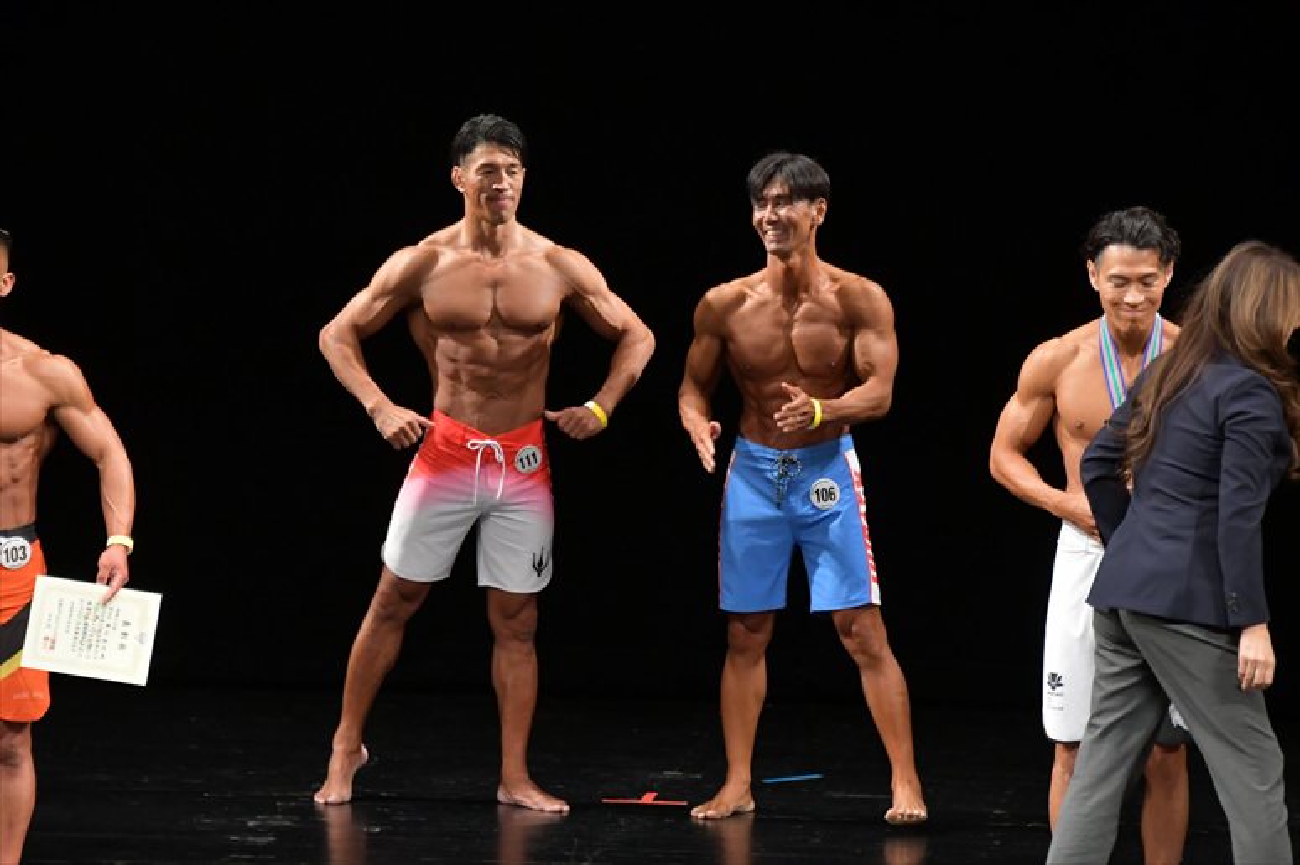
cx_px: 650
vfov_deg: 4.8
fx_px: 10287
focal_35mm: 285
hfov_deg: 7.2
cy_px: 432
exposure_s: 1/400
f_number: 5.6
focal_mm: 190
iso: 3200
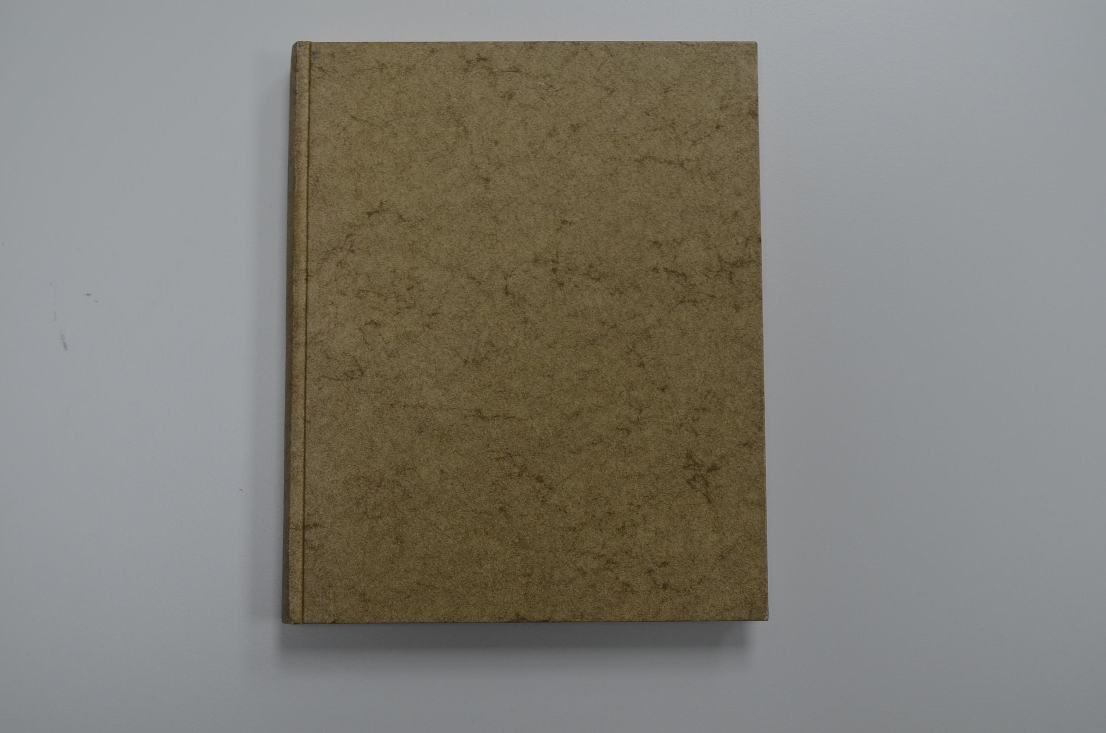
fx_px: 1472
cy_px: 366
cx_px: 553
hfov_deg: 41.2
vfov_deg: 28.0
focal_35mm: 48
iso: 400
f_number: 5.6
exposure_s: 1/125
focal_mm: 32
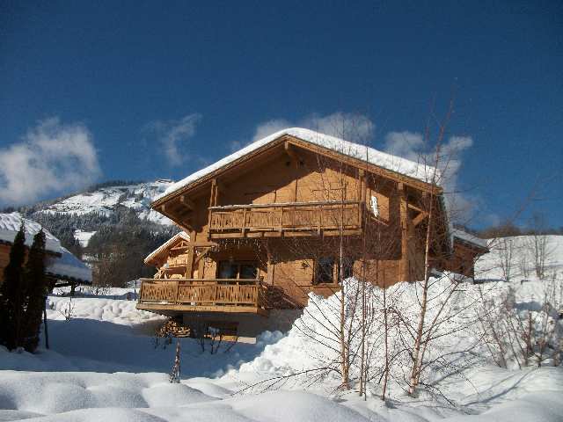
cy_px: 211
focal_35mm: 31
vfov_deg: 45.4
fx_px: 504
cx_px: 282
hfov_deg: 58.4
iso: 80
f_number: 8.8
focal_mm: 5.7
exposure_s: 1/349
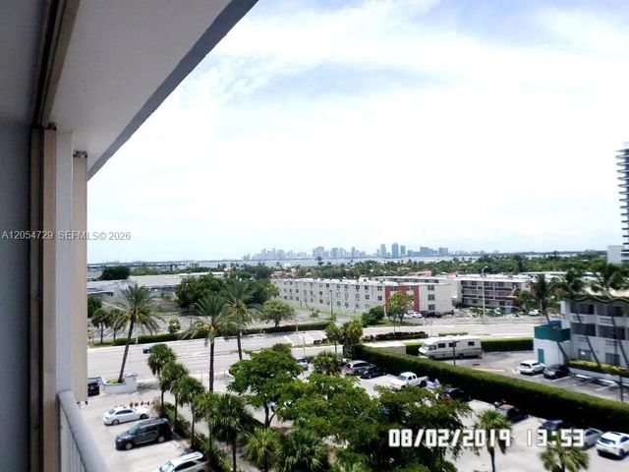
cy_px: 236
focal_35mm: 25
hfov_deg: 69.4
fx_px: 454
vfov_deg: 54.9
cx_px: 314
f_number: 9.2
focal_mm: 4.5
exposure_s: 1/250
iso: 80
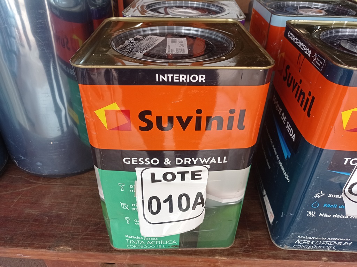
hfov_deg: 63.5
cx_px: 178
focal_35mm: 28
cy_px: 134
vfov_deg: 49.7
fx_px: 288
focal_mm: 4.7
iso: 153
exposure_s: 1/120
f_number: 1.79
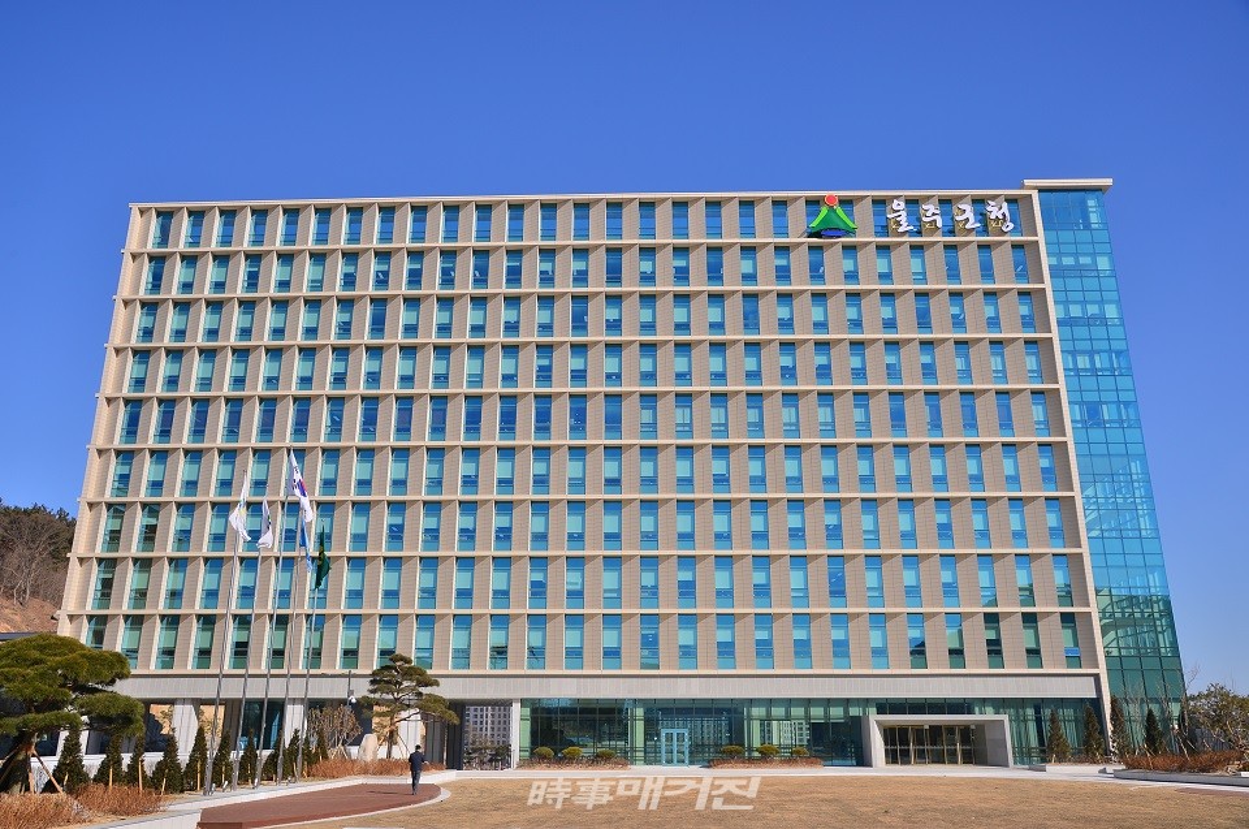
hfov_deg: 62.0
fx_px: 1039
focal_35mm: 30
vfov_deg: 43.5
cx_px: 624
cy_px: 414
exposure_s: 1/250
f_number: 9
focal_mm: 30
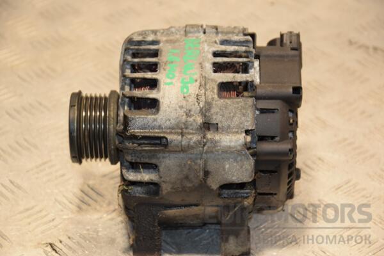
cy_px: 128
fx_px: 1360
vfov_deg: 10.8
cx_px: 192
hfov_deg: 16.1
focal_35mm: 128
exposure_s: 1/125
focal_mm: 85
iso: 800
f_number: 5.6
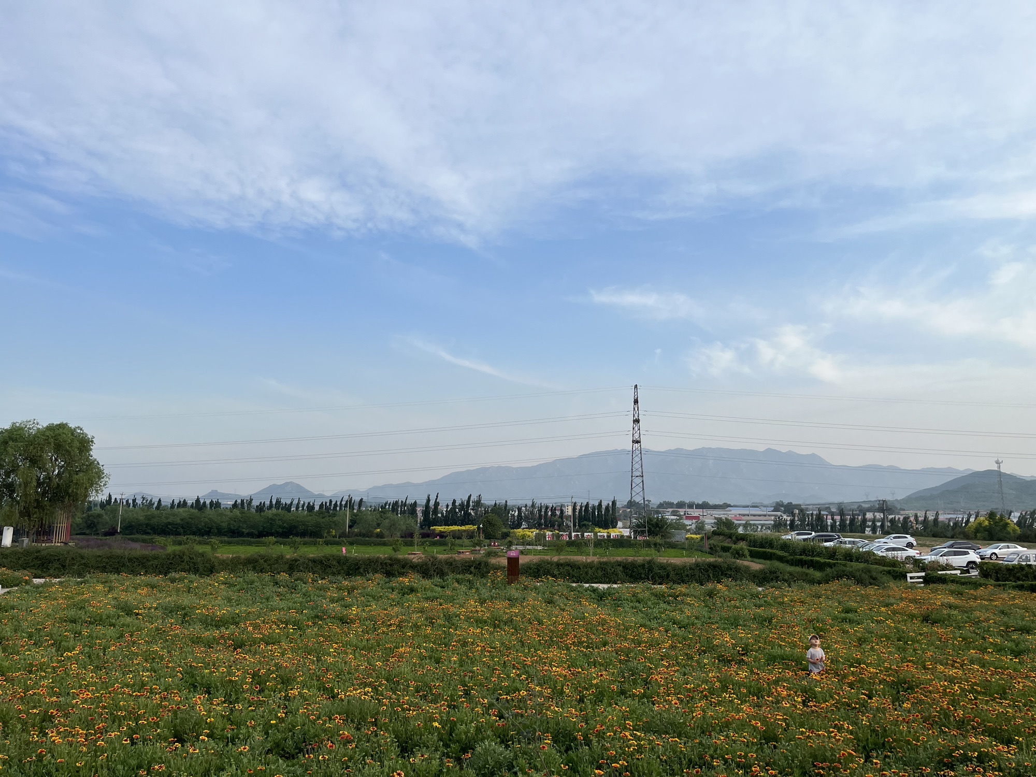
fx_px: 778
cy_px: 388
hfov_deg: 67.3
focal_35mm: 26
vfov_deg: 53.1
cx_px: 518
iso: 50
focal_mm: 5.1
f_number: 1.6
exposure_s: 1/2571
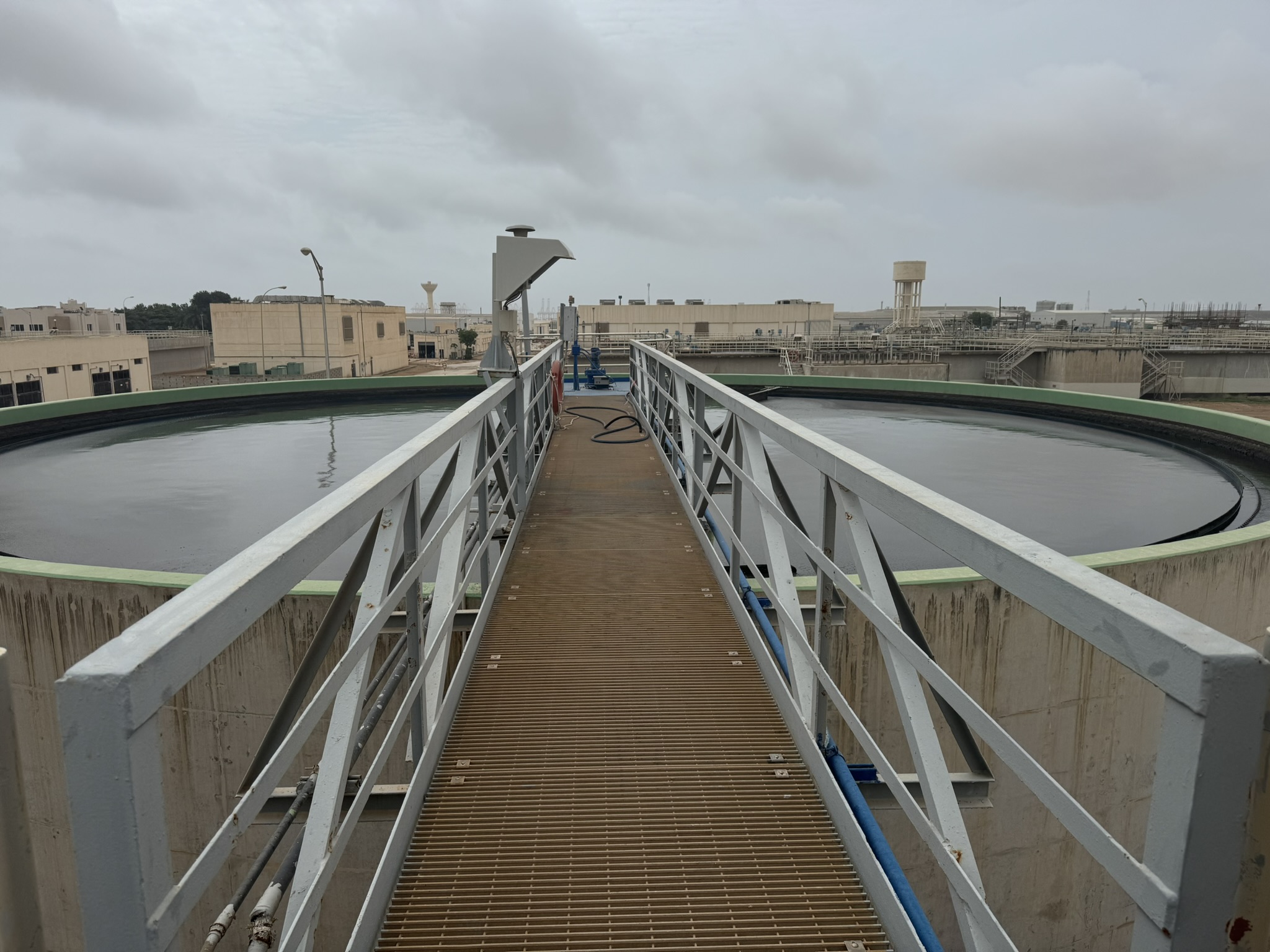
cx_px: 635
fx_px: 881
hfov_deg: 71.6
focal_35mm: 24
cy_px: 476
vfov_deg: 56.8
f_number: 1.78
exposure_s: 1/9009
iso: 80
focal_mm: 6.76
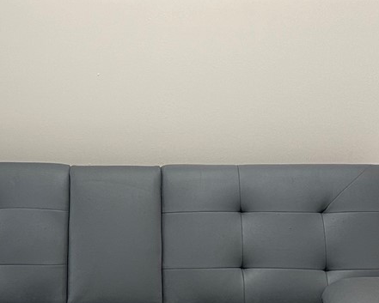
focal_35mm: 85
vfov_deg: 17.7
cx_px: 124
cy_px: 18
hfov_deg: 22.4
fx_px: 954
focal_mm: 6.86
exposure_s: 1/73
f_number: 1.78
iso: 250
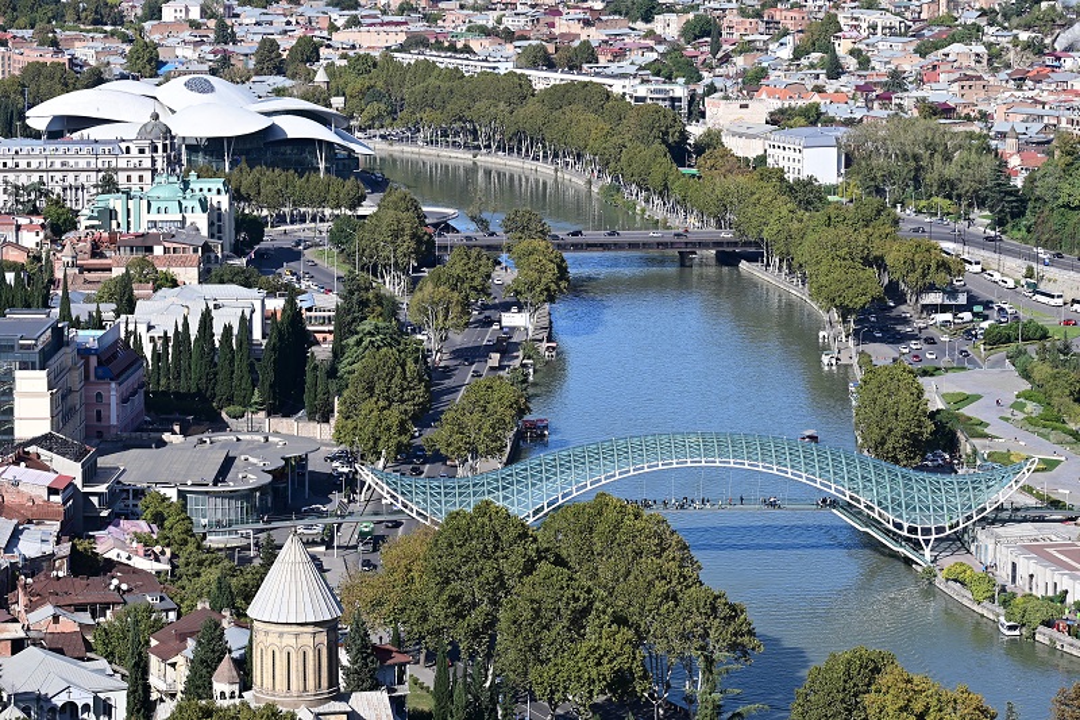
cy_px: 360
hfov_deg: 18.9
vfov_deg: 12.7
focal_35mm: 108
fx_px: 3239
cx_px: 540
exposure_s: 1/320
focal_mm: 72
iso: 100
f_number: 8
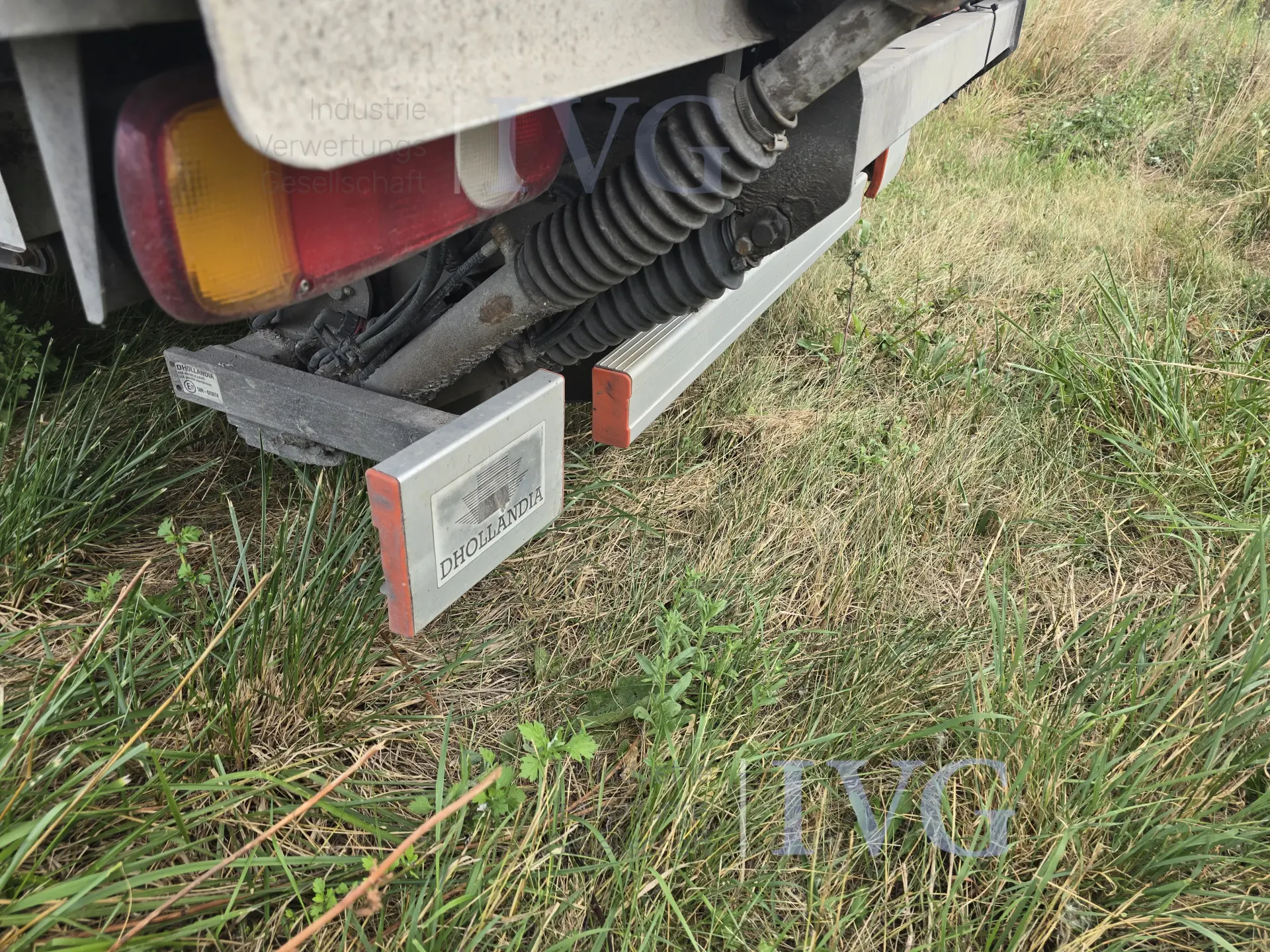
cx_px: 635
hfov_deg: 73.9
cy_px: 476
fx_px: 844
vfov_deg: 58.9
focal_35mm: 23
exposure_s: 1/180
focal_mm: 6.3
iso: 20
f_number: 1.7
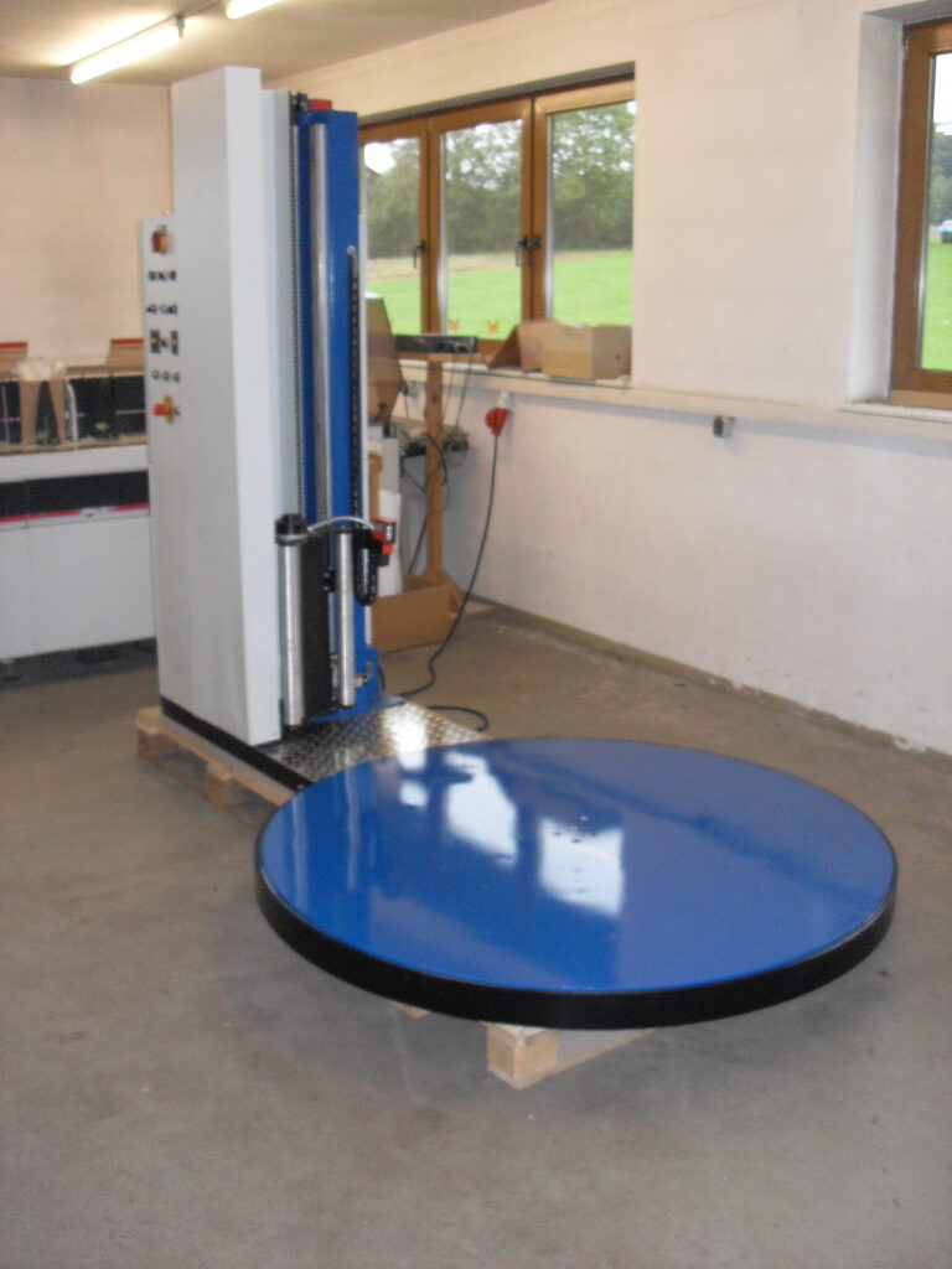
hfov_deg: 38.7
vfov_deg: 50.1
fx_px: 1357
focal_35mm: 37
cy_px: 634
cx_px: 476
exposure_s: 1/45
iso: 240
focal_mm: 6.3
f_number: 2.8
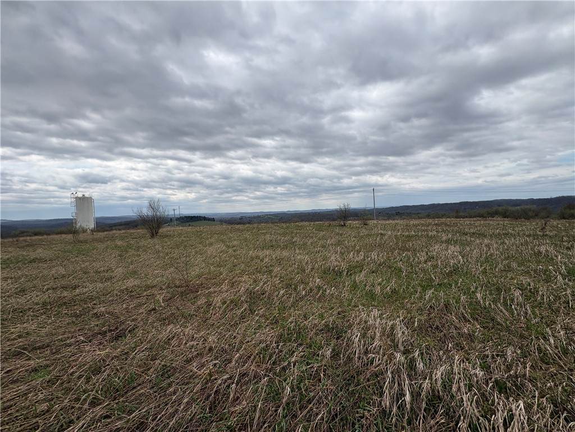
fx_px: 233
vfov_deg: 85.7
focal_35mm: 14
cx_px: 288
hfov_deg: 102.1
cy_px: 216
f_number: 2.2
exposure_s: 1/2674
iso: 50
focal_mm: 2.22
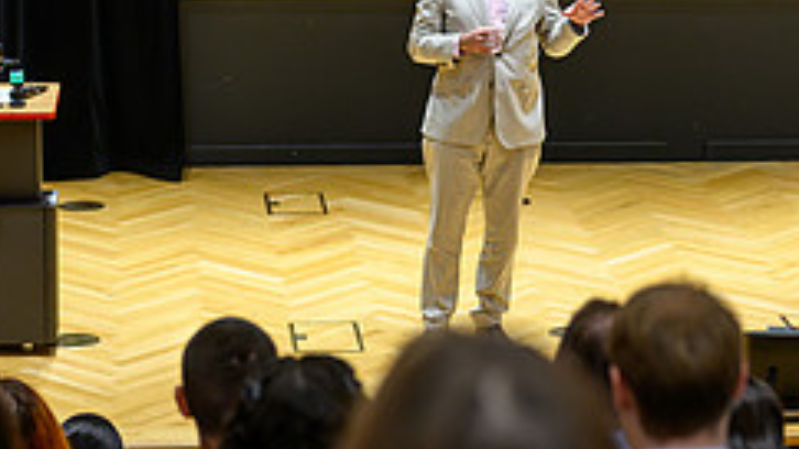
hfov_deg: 15.7
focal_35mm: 137
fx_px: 2902
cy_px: -2
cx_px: 409
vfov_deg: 8.8
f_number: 2.2
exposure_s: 1/125
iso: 320
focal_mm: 54
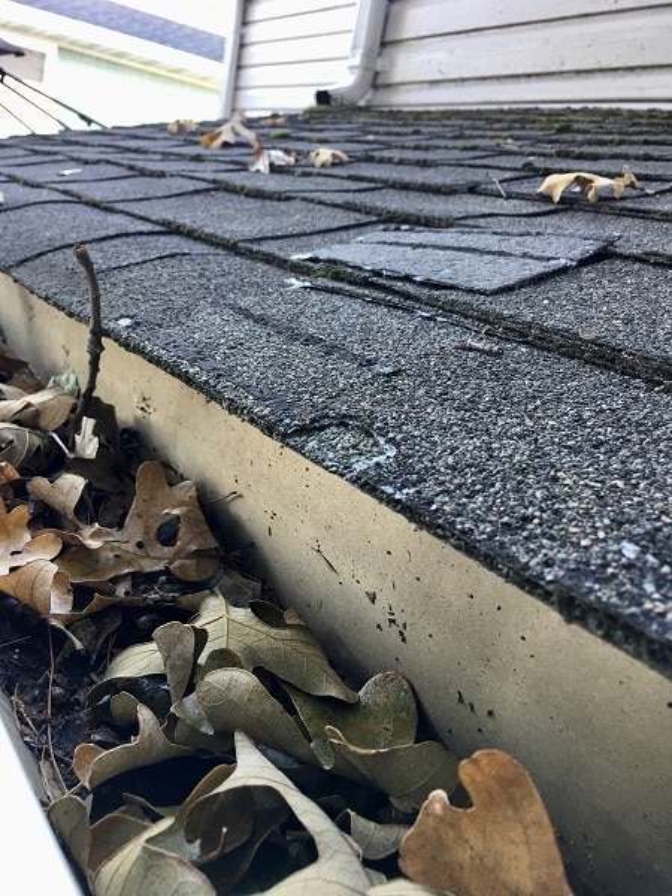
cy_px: 448
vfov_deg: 61.7
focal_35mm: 29
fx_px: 751
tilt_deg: -15.5
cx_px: 336
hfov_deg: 48.2
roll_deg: -11.1
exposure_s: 1/30
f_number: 2.2
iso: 32
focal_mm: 4.15
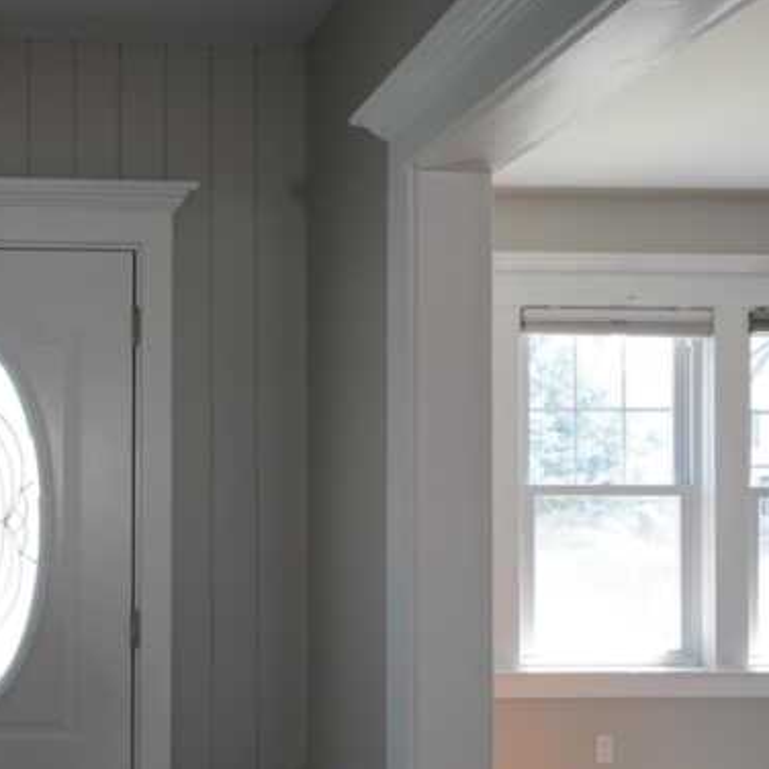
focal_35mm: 37
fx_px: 930
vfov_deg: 44.6
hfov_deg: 40.9
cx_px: 53
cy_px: 480
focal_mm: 16
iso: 250
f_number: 4
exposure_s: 1/60
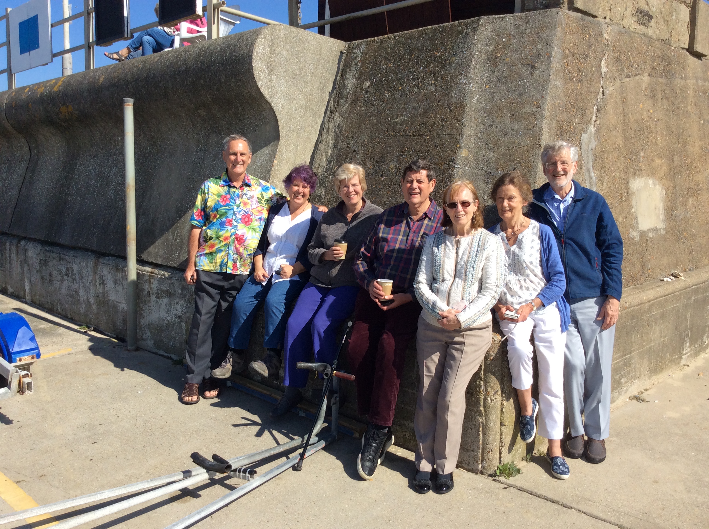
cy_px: 264
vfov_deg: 44.1
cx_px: 354
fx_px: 654
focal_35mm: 32
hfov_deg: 56.9
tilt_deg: -6.5
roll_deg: -0.9
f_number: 2.4
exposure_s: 1/1506
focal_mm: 3.3
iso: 32
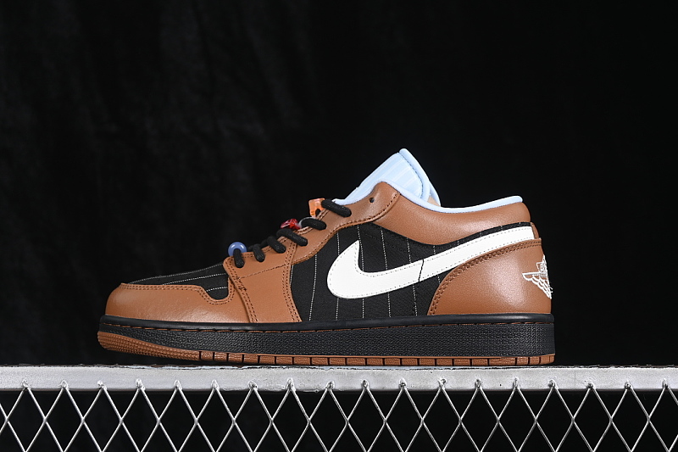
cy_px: 226
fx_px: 1412
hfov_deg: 27.0
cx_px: 339
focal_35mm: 75
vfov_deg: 18.2
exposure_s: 1/60
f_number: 6.3
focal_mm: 50
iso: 160
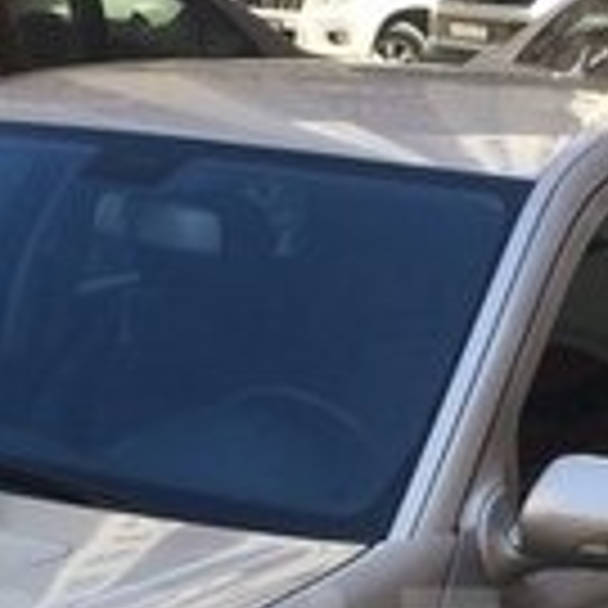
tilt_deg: -17.0
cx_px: 41
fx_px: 2484
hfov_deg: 13.8
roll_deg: -1.4
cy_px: 655
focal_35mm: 125
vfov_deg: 13.7
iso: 32
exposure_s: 1/586
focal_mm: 4.15
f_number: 2.2
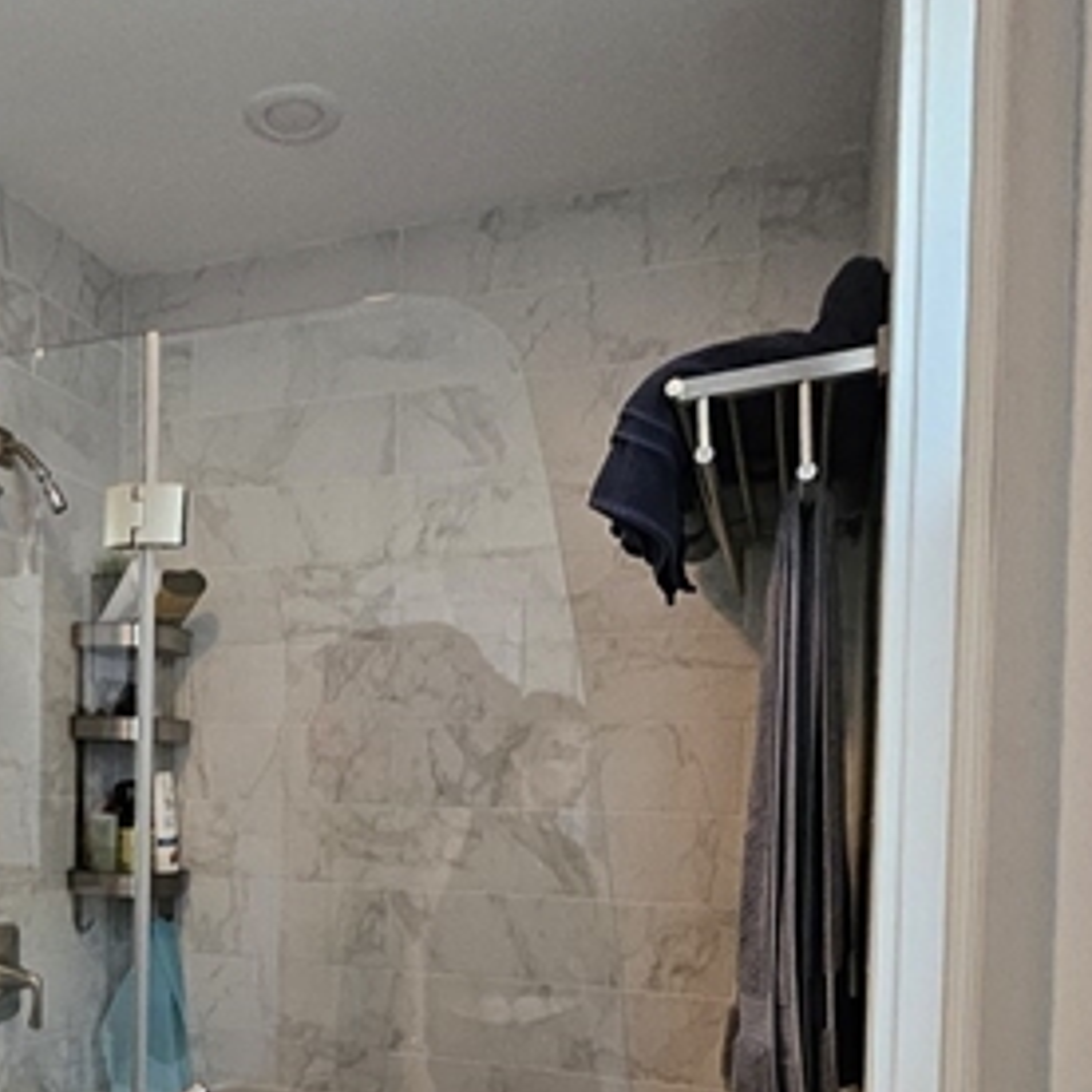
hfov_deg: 48.9
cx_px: 257
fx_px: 1142
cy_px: 843
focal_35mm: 32
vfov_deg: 48.7
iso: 320
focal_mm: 1.7
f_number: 2.2
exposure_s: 1/60
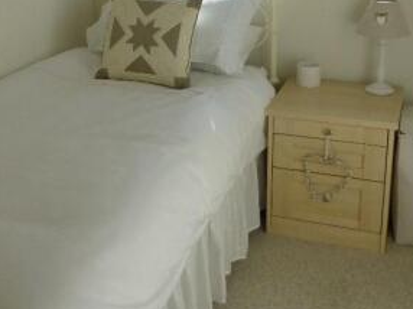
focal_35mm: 49
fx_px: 584
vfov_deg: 28.9
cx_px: 186
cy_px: 56
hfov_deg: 38.9
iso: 100
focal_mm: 4.3
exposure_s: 1/400
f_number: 3.3
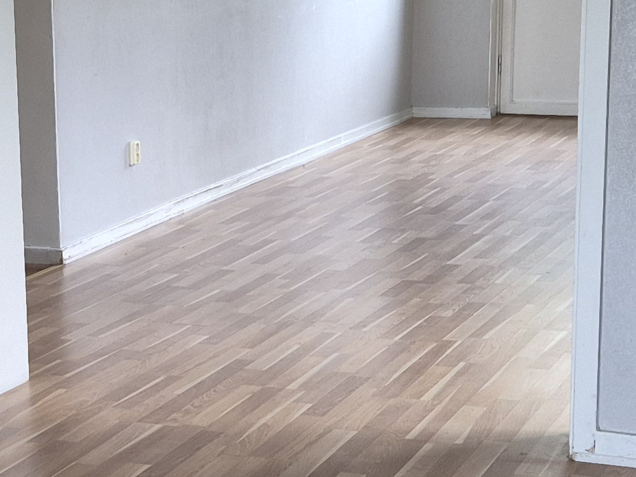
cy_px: 349
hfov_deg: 19.6
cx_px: 131
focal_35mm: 99
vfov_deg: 14.9
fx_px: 1819
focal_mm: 5.4
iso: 160
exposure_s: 1/180
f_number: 1.8
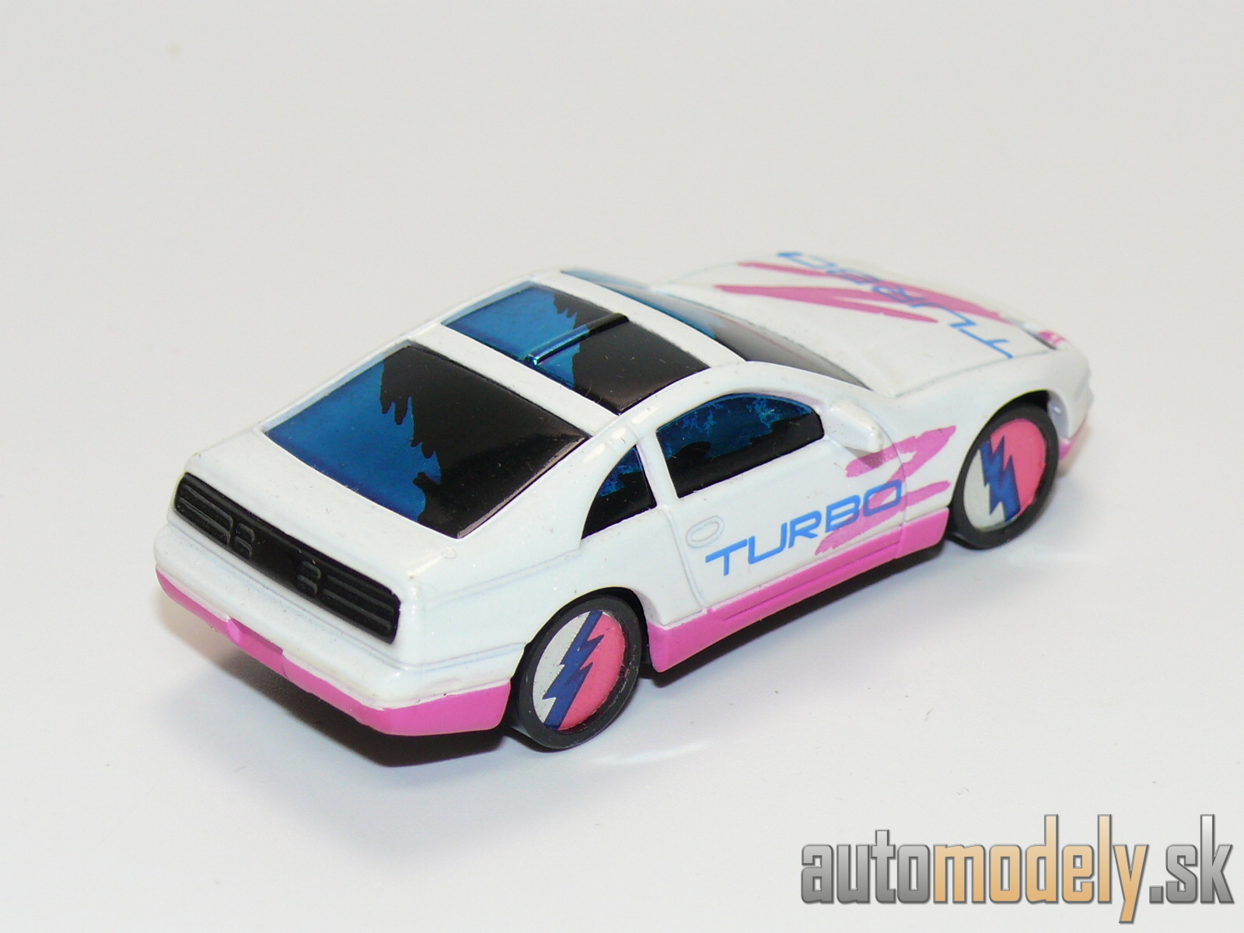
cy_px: 466
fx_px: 3702
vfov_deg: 14.4
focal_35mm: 103
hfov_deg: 19.1
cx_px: 622
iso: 100
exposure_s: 1/30
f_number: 4
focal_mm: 13.5
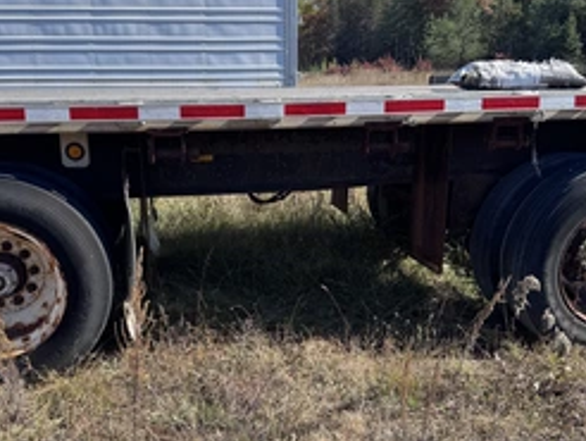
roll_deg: +0.7
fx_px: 661
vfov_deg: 36.8
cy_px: 243
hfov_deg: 47.8
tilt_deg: -13.8
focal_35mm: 39
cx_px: 264
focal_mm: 6.76
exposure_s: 1/1597
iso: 80
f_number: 1.78
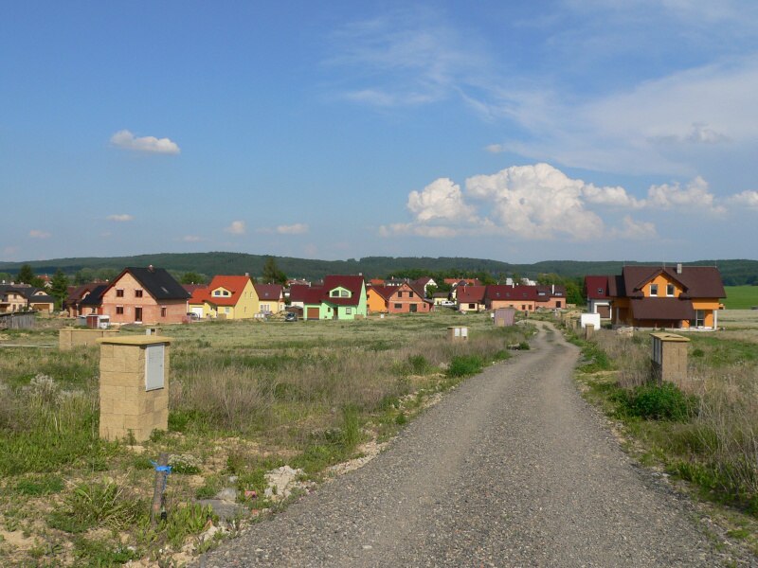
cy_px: 284
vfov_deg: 39.7
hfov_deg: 51.4
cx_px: 379
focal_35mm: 36
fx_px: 788
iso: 80
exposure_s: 1/500
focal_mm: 6
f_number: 5.6
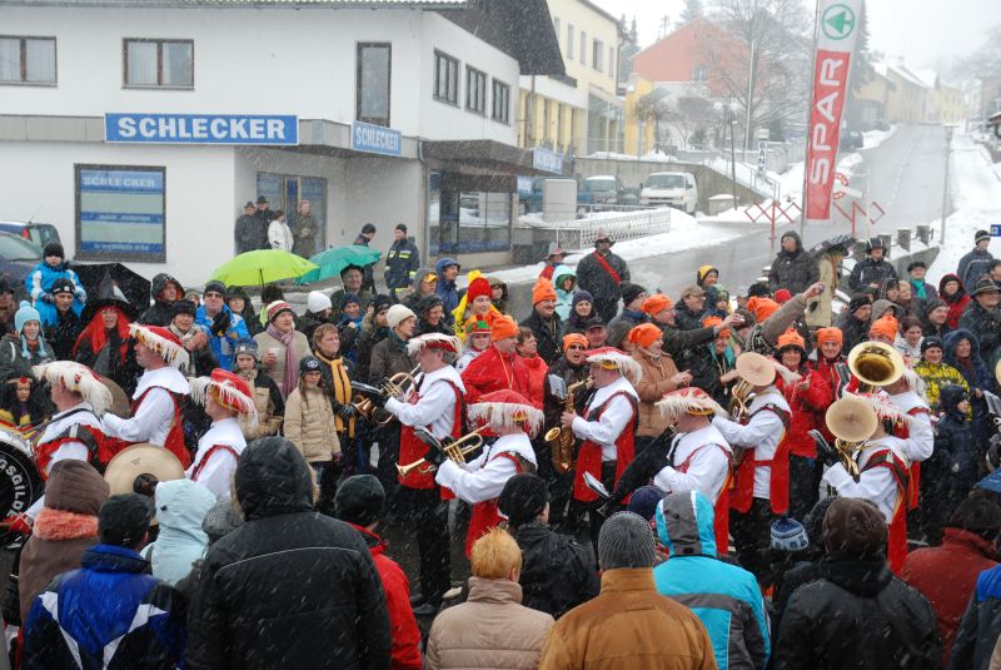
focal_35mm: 52
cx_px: 500
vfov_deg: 25.8
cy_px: 335
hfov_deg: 37.8
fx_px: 1461
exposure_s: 1/100
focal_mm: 35
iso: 250
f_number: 8
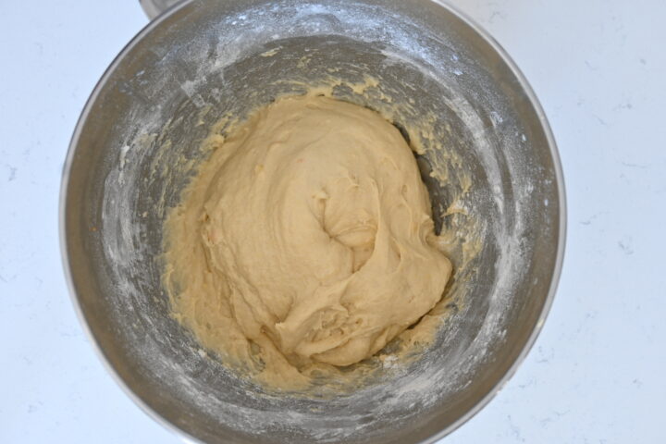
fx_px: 1027
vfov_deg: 24.4
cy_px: 222
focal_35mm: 56
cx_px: 333
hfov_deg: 35.9
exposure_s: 1/3
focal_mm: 37
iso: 100
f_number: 5.6
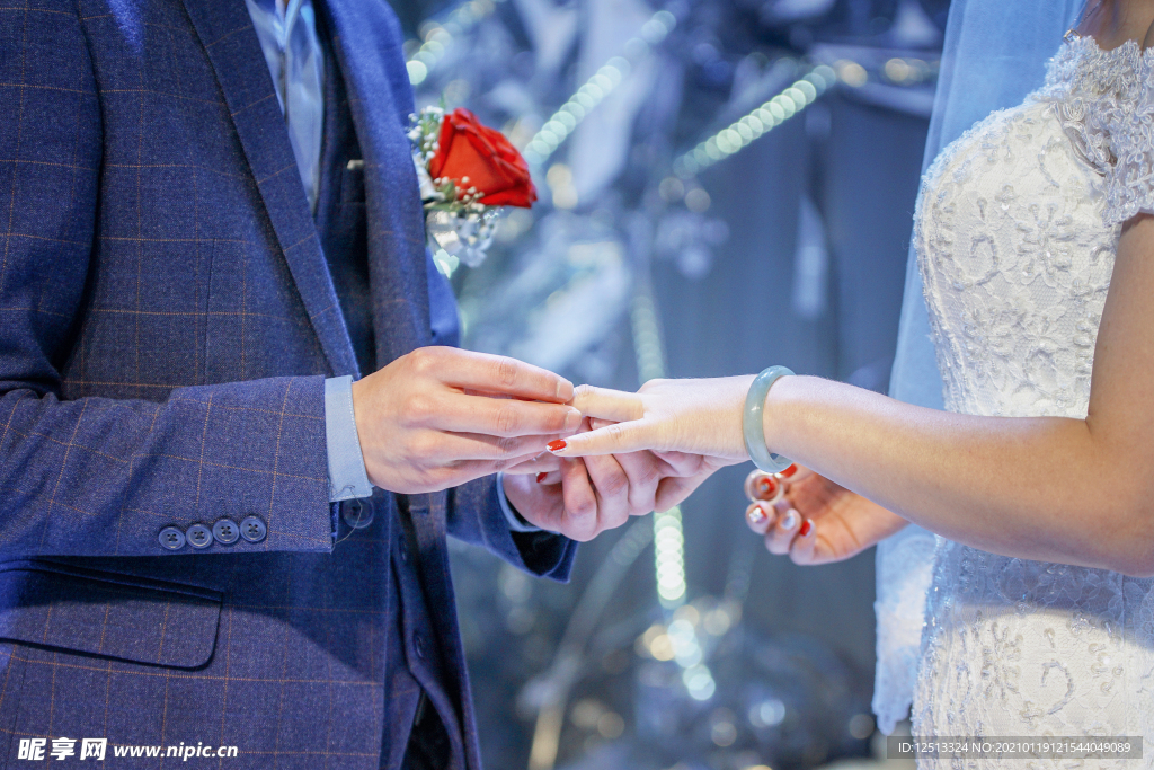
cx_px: 577
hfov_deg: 19.5
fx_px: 3366
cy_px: 385
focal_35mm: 105
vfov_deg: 13.0
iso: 250
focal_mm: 70
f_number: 2.8
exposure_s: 1/350
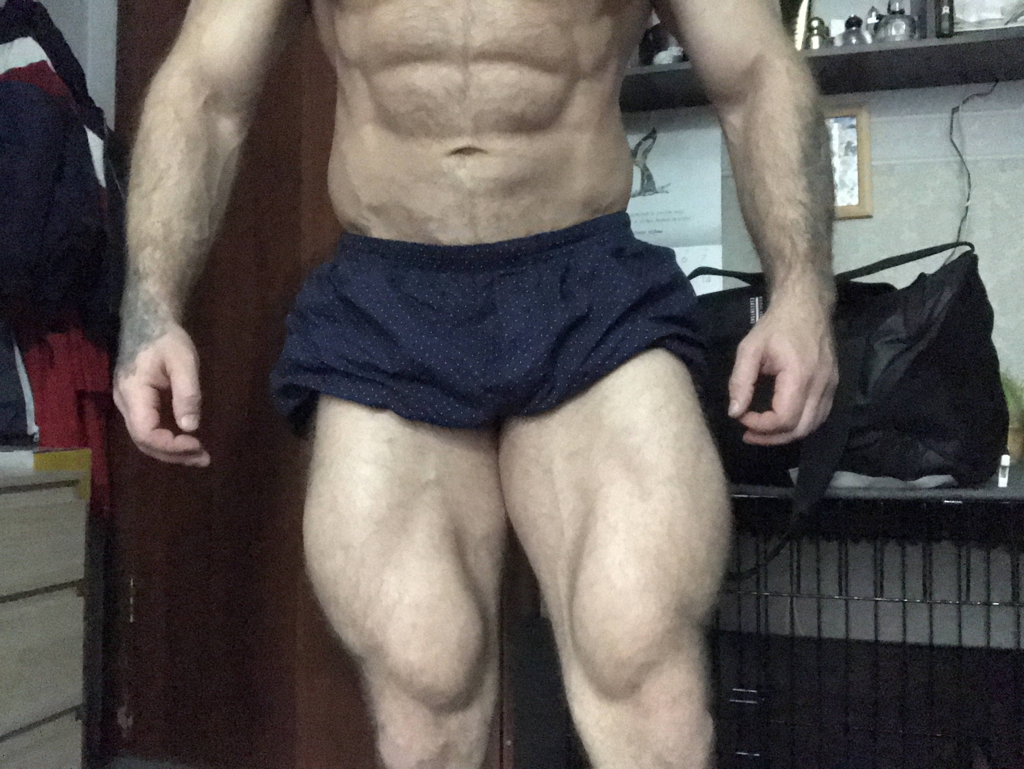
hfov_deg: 56.8
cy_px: 384
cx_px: 512
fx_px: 947
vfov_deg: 44.2
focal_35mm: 32
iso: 1250
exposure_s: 1/17
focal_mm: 2.87
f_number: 2.2
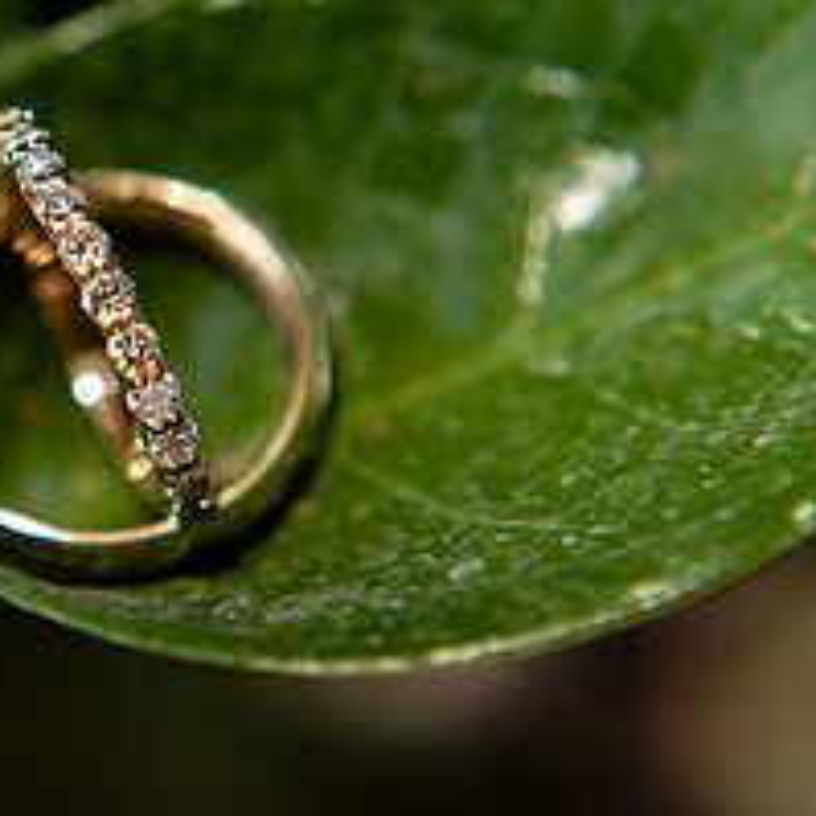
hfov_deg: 13.1
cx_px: -147
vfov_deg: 13.4
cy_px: 303
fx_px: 3467
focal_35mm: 130
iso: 100
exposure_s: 1/400
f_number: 3.5
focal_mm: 50
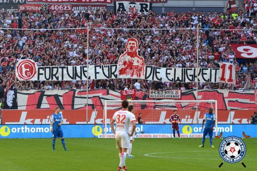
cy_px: 86
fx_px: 1446
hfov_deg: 10.2
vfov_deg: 6.8
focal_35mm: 202
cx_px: 128
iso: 800
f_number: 5.6
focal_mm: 135
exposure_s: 1/640
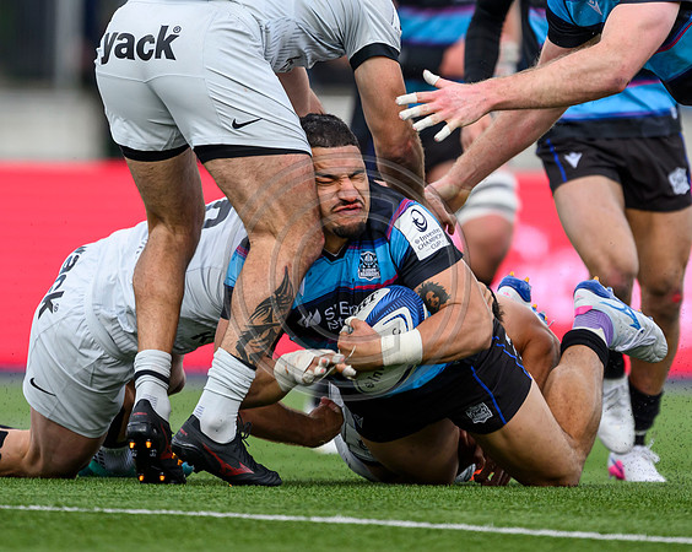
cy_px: 103
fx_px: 20959
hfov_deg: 1.9
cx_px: 447
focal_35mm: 1024
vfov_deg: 1.5
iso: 500
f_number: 4
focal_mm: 560
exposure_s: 1/1600
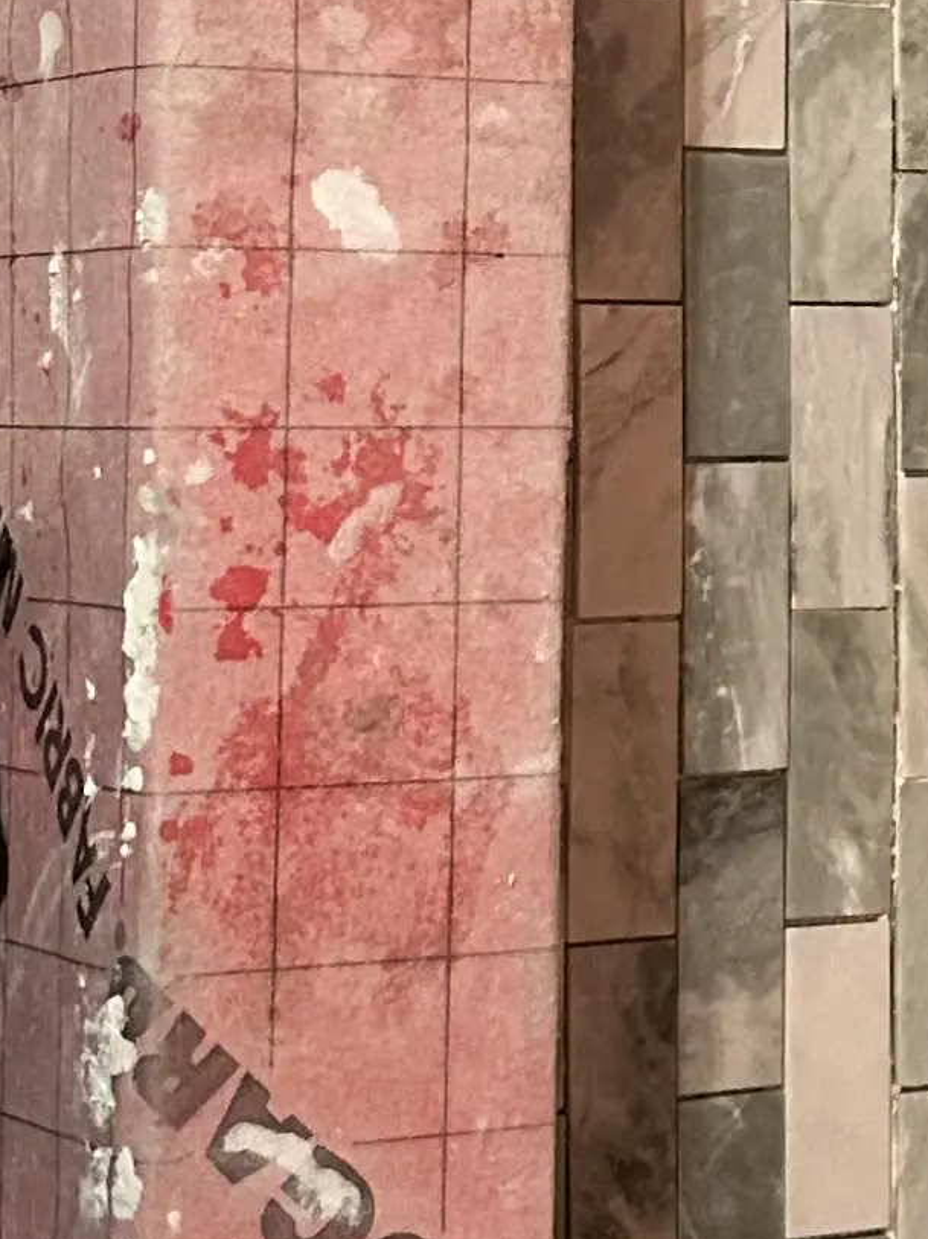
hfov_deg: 10.6
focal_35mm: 129
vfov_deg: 15.2
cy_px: 175
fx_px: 4615
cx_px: 1841
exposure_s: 1/60
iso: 320
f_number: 1.5
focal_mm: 5.7
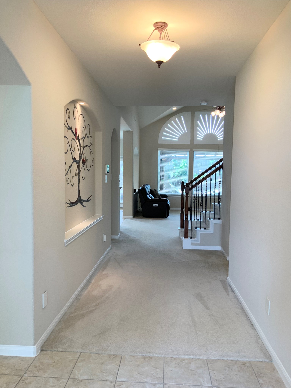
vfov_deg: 61.7
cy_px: 194
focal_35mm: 29
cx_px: 146
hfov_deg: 48.2
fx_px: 325
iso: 40
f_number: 1.8
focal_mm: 3
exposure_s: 1/60
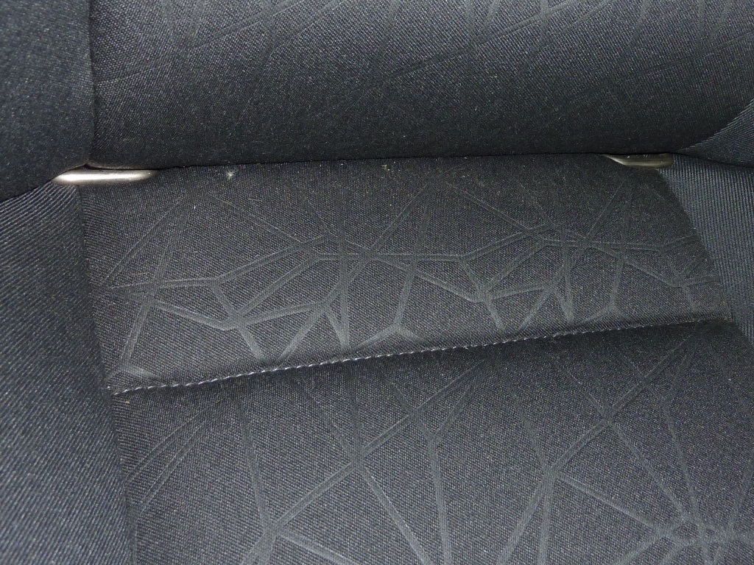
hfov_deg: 49.0
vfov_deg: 37.7
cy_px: 282
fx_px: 828
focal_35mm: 38
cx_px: 377
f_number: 3.3
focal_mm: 4.4
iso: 80
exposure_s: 1/30
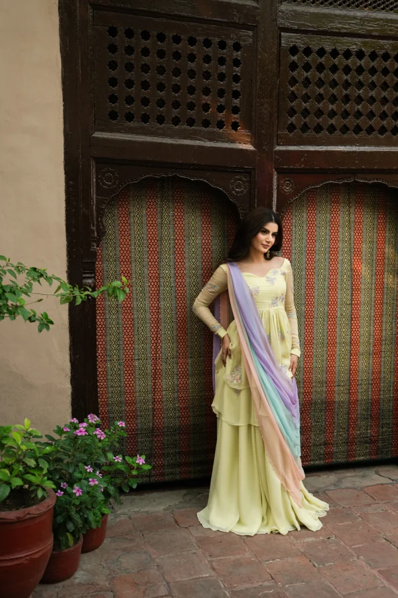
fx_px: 614
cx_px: 199
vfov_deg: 51.9
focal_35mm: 37
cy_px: 299
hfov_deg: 35.9
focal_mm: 37
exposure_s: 1/500
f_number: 2.8
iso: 250
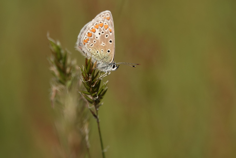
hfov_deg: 3.4
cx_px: 118
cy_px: 79
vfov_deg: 2.3
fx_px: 3934
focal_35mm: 600
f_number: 4
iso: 100
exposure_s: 1/1000
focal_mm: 220
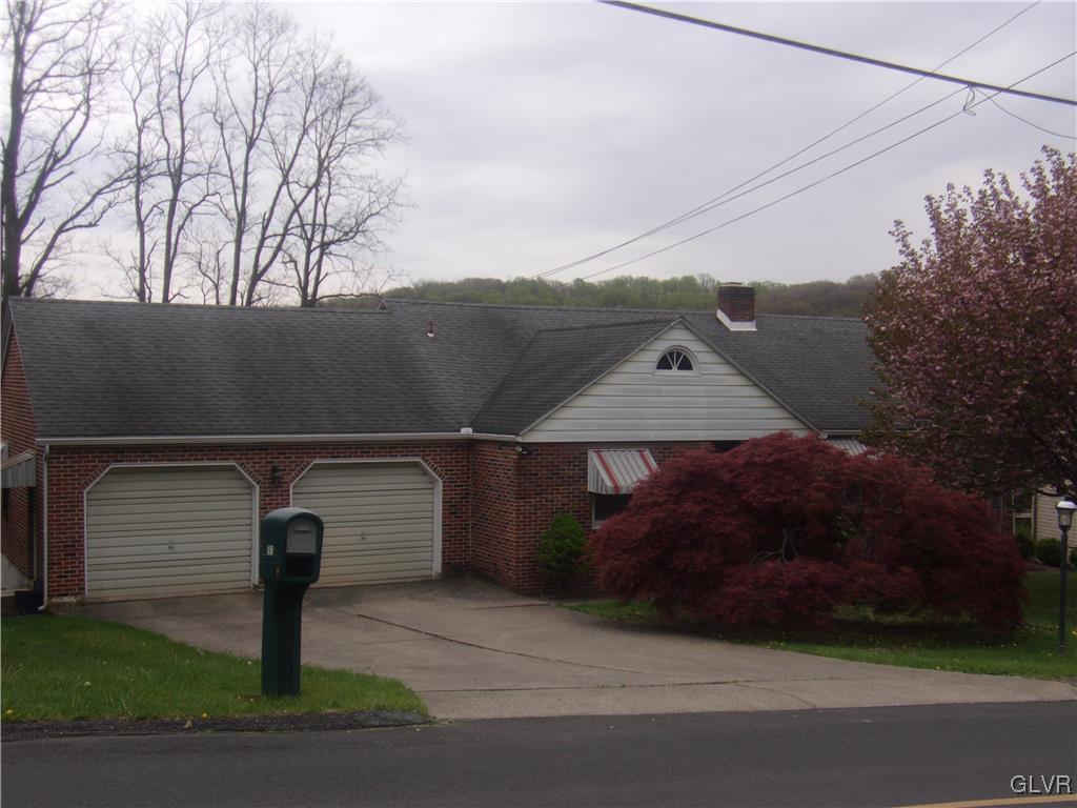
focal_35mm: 42
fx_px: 1307
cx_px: 538
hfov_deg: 44.8
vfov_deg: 34.3
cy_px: 404
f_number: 3.7
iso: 80
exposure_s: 1/210
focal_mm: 7.6
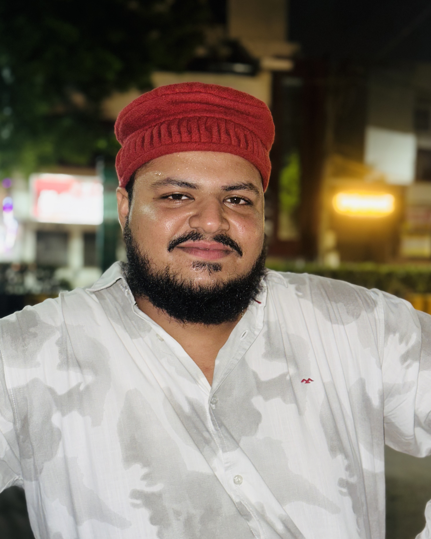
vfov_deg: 36.7
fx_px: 813
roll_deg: -1.9
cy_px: 277
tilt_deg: -0.6
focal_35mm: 51
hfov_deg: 29.7
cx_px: 214
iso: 64
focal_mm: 6.86
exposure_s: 1/6
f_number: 1.78
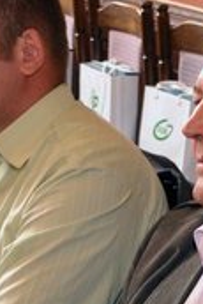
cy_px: 239
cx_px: 125
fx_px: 1383
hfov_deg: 8.4
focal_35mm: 164
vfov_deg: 12.5
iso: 640
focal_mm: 29
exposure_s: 1/30
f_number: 4
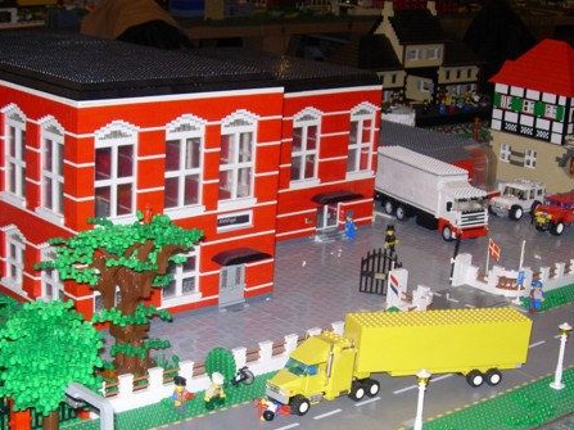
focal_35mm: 68
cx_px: 300
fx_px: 1127
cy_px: 322
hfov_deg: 28.6
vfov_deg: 21.4
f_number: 2.8
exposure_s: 1/64
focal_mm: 7.8
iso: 79
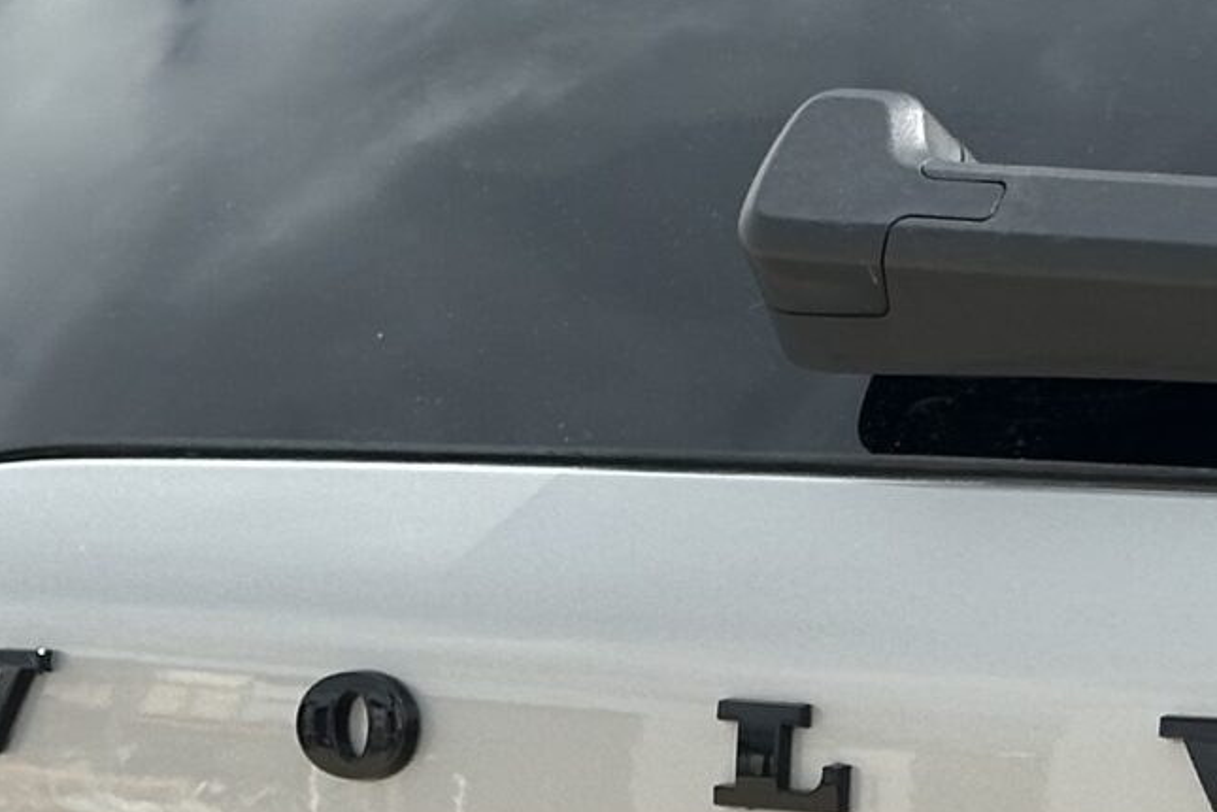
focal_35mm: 198
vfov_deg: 6.9
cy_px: 1074
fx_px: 6693
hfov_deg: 10.1
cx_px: 1836
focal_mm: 6.86
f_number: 1.78
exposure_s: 1/2532
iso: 64
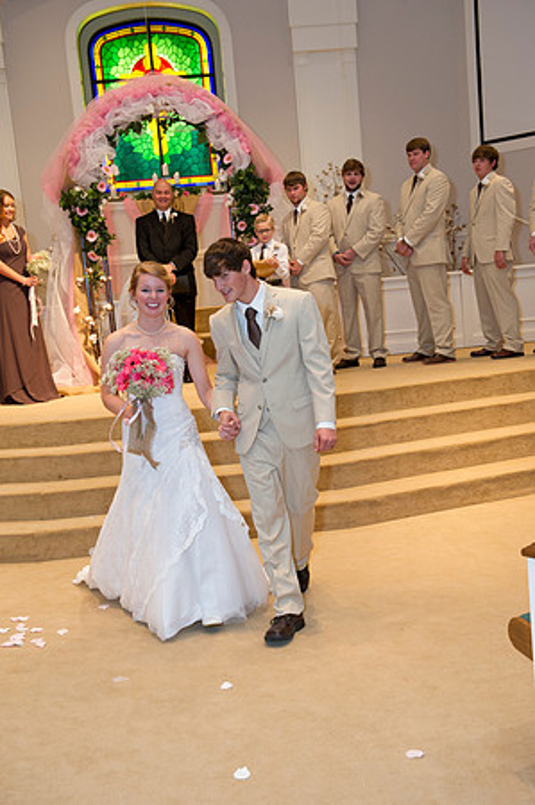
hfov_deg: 31.8
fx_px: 938
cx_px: 268
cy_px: 402
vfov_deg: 46.4
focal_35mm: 42
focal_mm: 42
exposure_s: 1/160
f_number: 5
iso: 1600
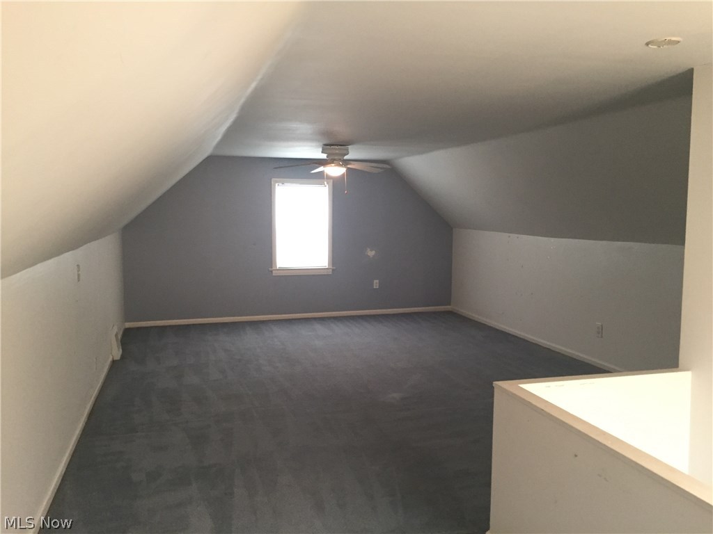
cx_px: 356
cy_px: 267
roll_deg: -0.1
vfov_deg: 48.2
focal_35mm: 29
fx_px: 597
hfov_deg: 61.7
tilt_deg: -6.3
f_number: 2.2
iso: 200
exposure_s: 1/30
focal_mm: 4.15
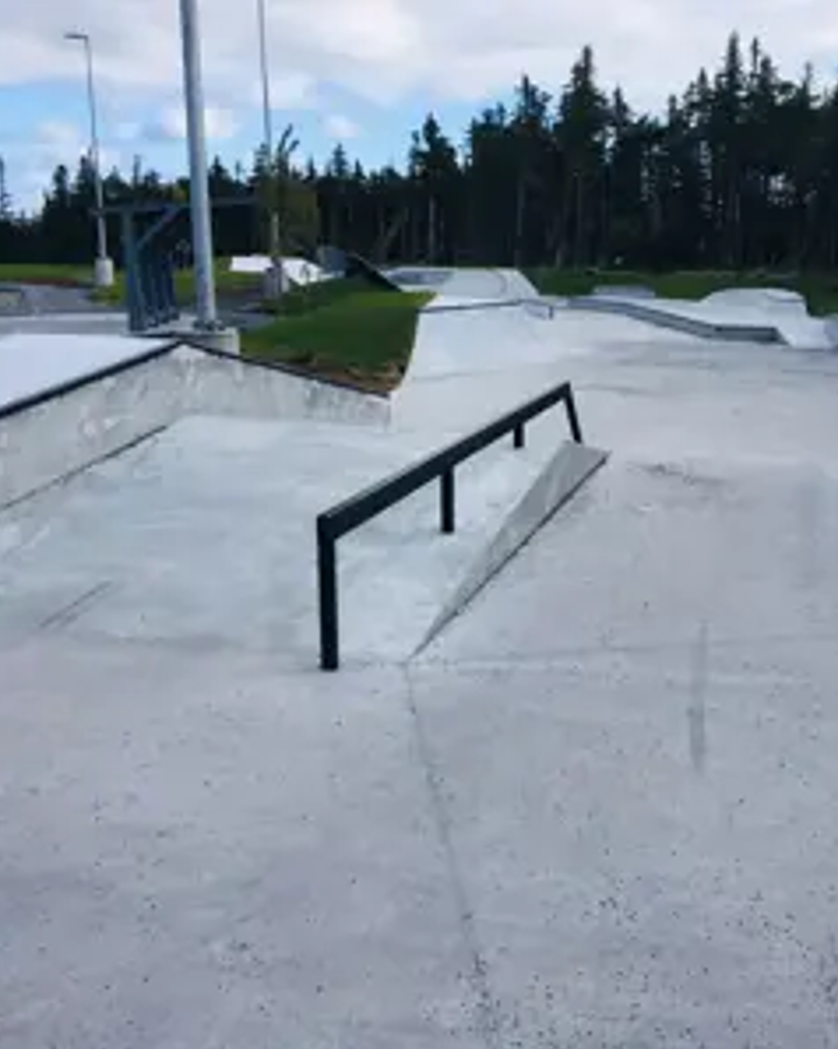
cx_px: 556
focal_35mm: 38
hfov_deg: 38.7
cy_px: 524
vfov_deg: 48.0
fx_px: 1179
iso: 25
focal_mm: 4.15
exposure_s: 1/1350
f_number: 2.2
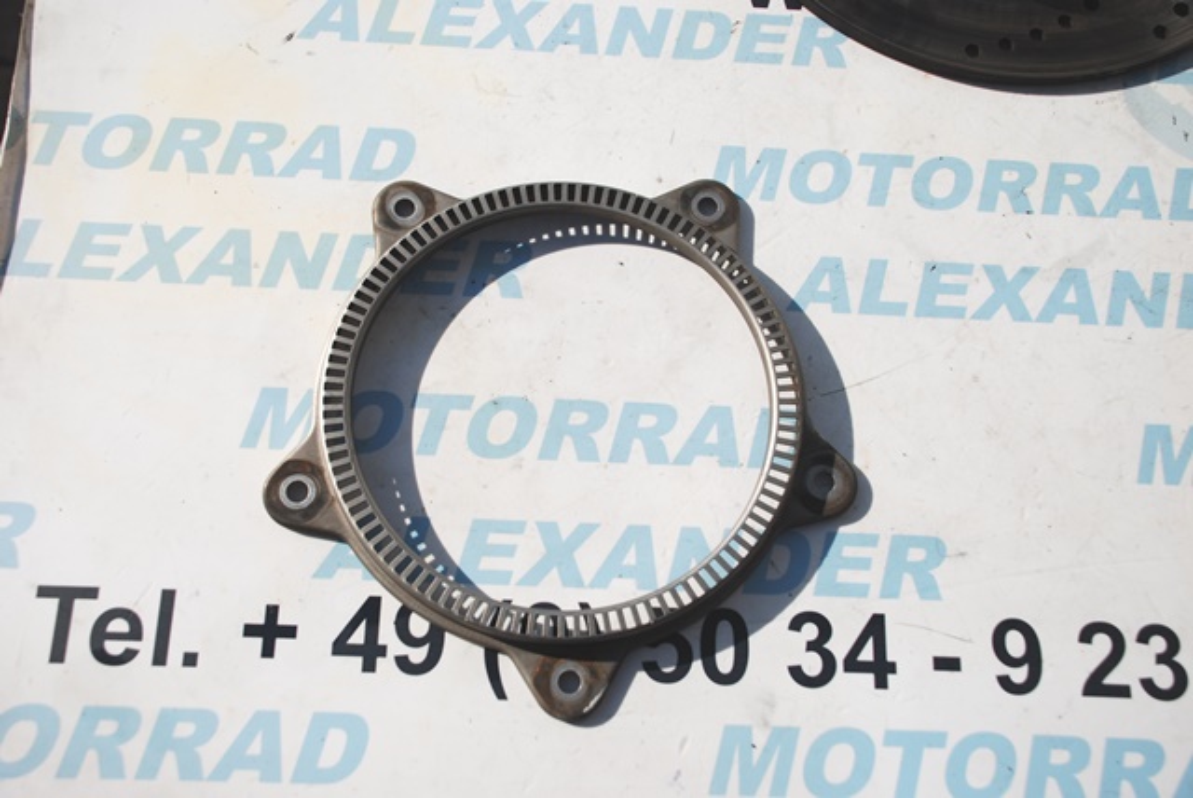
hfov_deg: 49.5
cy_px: 399
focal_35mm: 39
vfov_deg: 34.3
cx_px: 596
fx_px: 1294
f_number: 4
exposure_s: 1/1250
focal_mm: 26
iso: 100
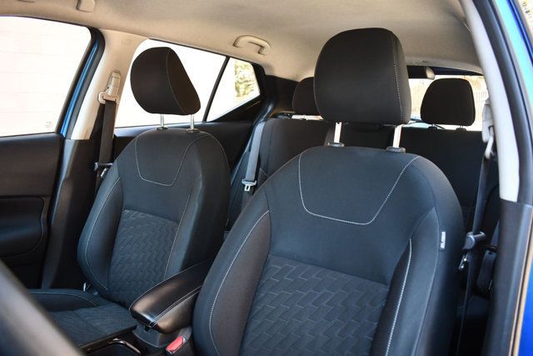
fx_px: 400
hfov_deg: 67.4
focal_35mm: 27
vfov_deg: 48.0
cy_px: 178
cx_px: 266
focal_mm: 18
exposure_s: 1/125
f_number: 3.5
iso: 1000
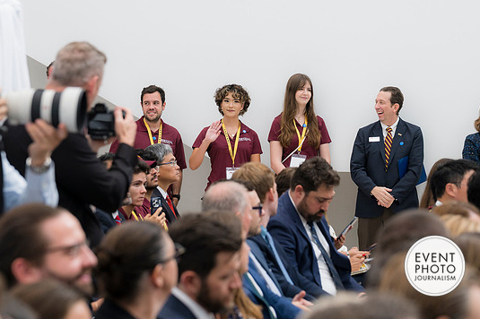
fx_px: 2079
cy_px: 152
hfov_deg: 13.2
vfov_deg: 8.8
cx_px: 235
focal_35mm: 156
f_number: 4
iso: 160
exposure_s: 1/160
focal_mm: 96
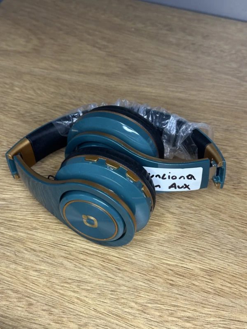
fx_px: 457
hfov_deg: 30.3
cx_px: 124
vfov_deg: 39.7
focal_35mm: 48
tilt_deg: -50.1
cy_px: 164
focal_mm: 6.86
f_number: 1.78
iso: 200
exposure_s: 1/33
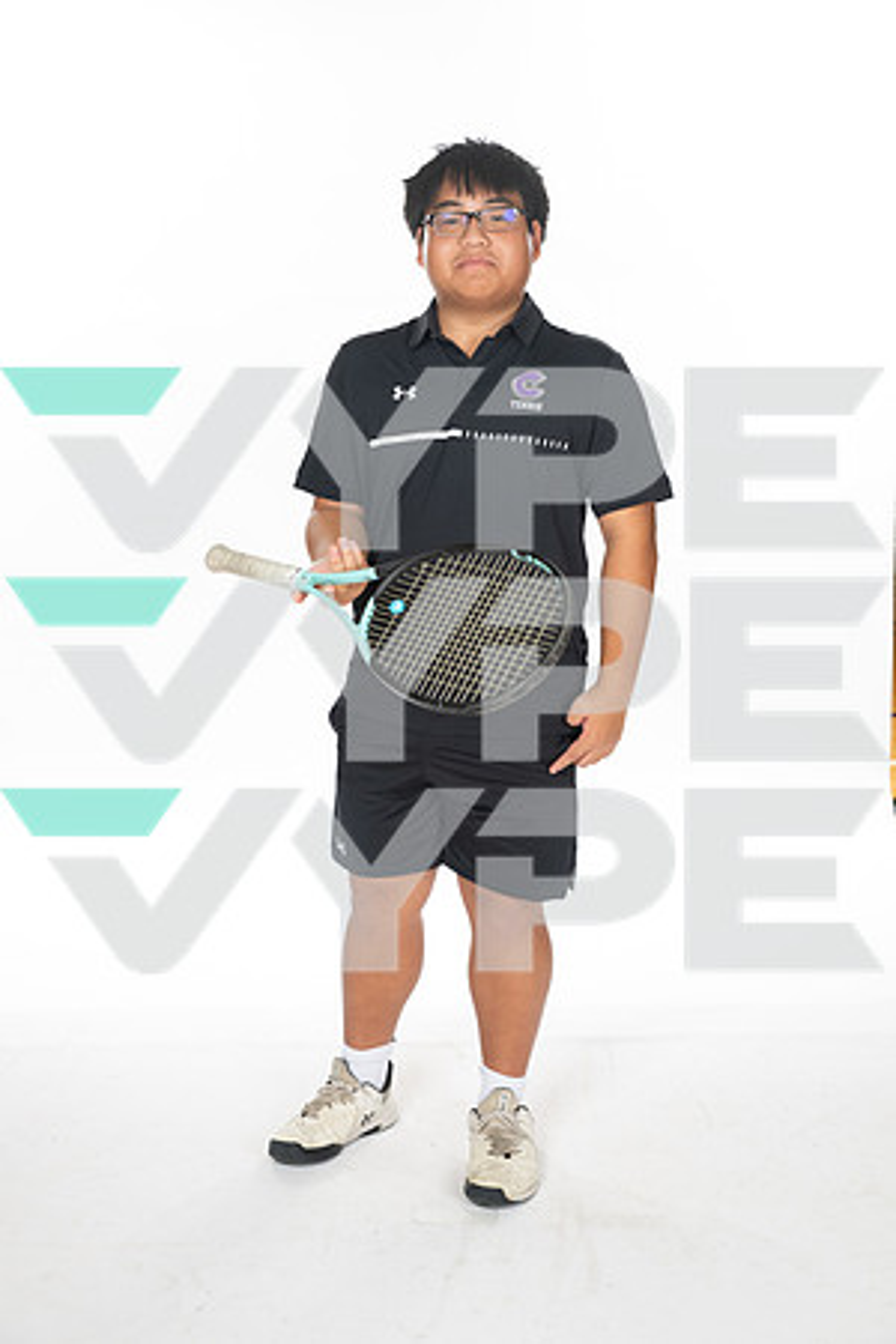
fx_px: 1867
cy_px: 672
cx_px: 448
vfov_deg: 39.6
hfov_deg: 27.0
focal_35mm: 50
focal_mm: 50
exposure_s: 1/320
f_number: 7.1
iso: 800
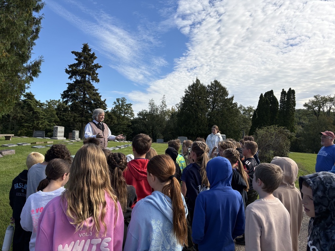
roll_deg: -2.1
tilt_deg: +1.8
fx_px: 252
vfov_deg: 53.1
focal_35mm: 26
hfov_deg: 67.3
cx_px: 168
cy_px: 126
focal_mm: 5.96
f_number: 1.6
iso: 50
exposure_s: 1/3125
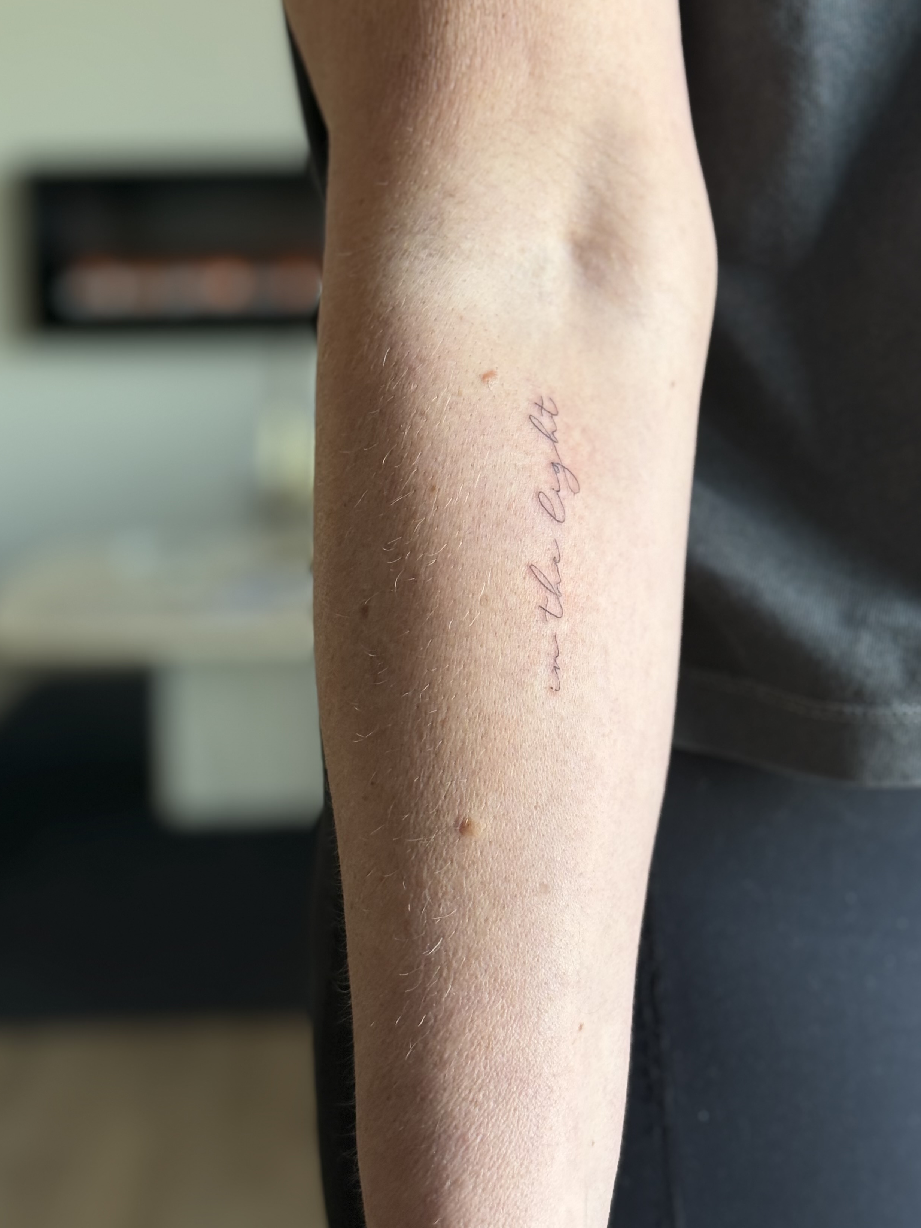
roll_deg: +0.6
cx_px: 508
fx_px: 2093
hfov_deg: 24.8
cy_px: 512
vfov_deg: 32.6
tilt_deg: -7.2
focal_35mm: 59
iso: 64
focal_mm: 6.76
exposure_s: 1/60
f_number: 1.78
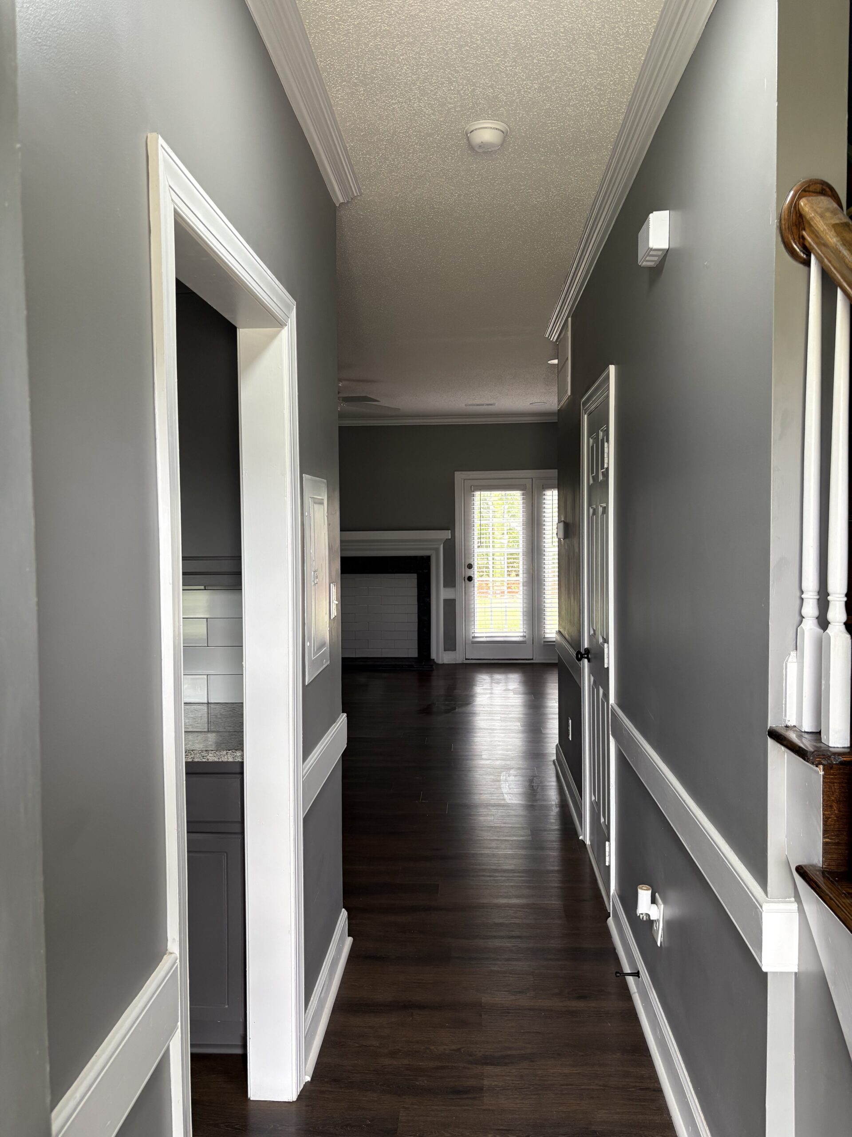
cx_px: 426
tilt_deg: -1.0
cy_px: 568
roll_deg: +0.4
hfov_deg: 53.1
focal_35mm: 26
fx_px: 853
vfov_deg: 67.3
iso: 125
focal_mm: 5.96
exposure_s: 1/100
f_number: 1.6
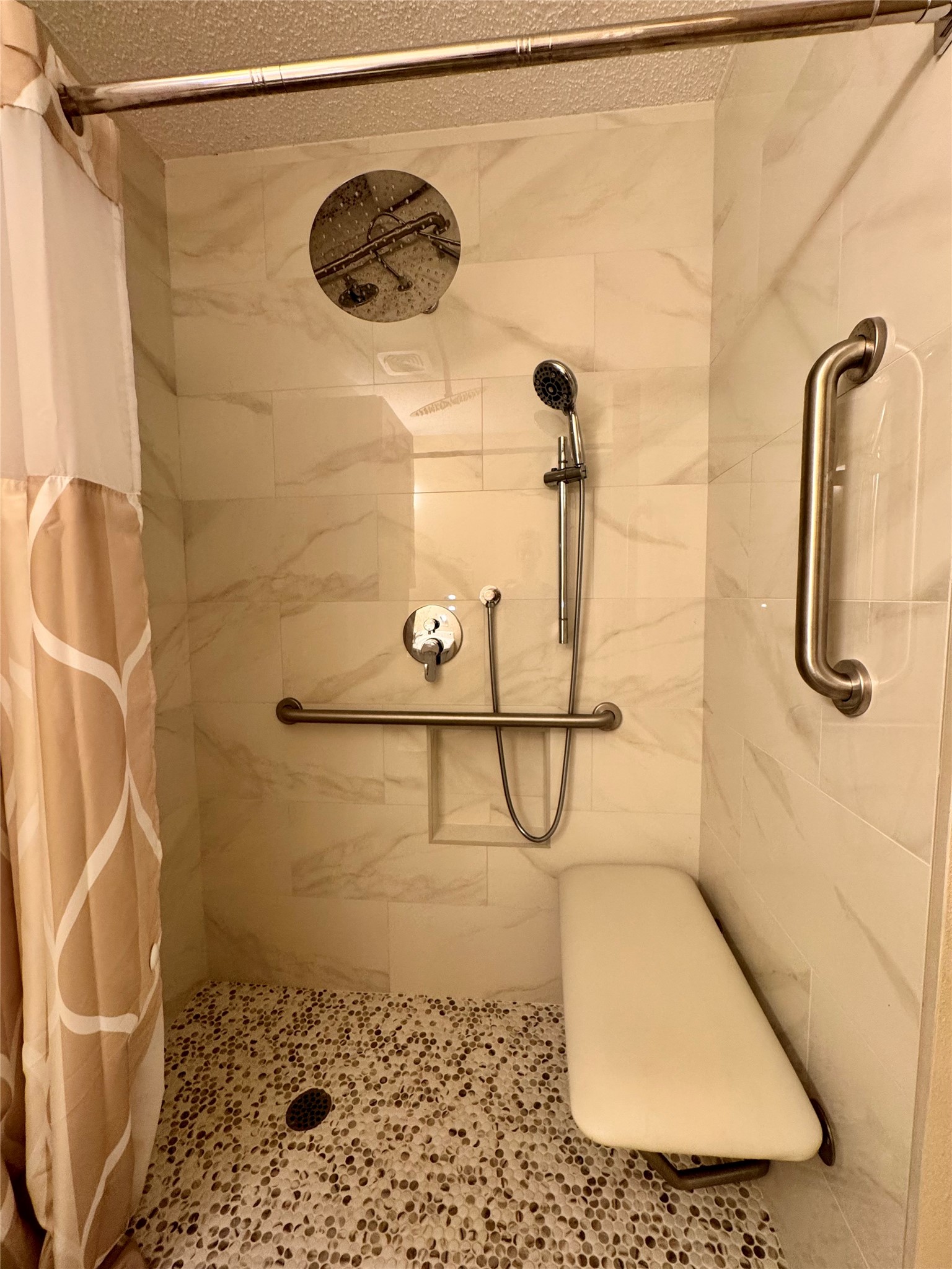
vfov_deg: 102.1
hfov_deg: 85.7
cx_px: 476
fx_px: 513
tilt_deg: -5.0
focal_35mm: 14
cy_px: 634
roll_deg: +0.8
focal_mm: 2.22
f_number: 2.2
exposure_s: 1/120
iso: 250
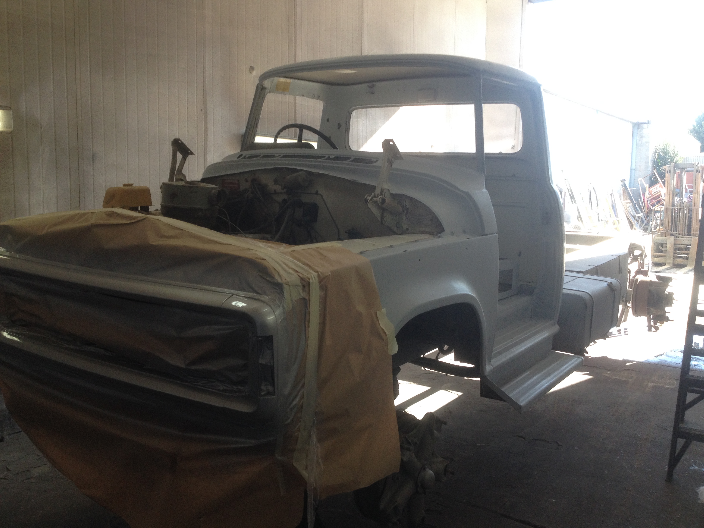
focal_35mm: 35
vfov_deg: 40.7
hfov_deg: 52.6
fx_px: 712
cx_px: 352
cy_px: 264
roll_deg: -0.4
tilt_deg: -9.2
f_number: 2.4
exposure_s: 1/120
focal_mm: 4.28
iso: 64
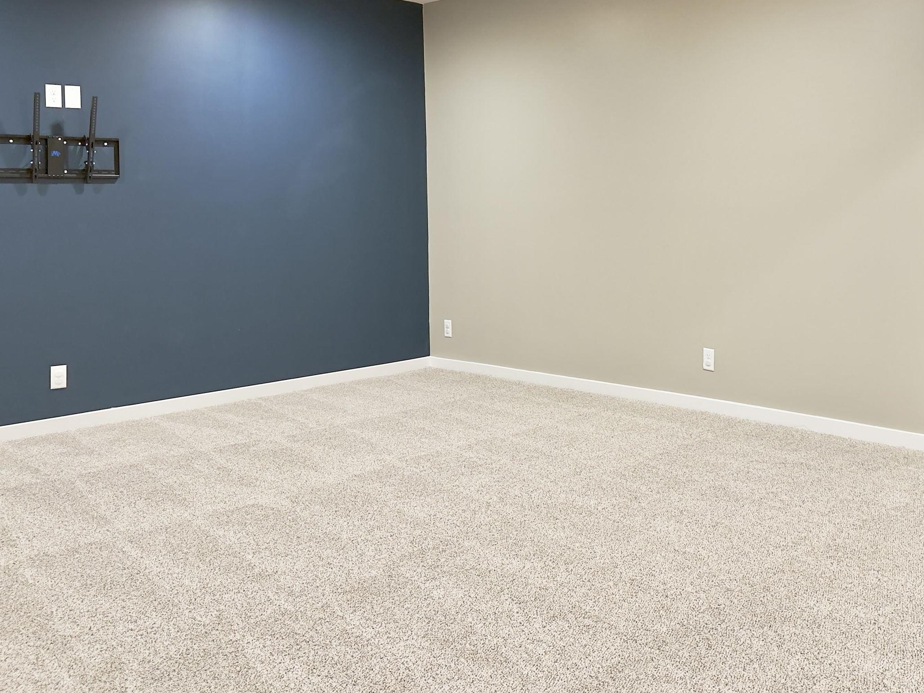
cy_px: 207
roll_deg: +1.1
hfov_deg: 50.3
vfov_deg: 39.0
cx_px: 627
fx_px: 961
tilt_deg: -0.8
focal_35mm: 36
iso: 200
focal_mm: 6.76
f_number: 1.78
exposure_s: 1/60
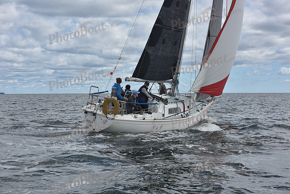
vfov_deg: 19.5
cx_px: 145
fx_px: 564
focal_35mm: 70
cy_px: 97
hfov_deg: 28.8
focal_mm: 70
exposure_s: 1/800
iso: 250
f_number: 10
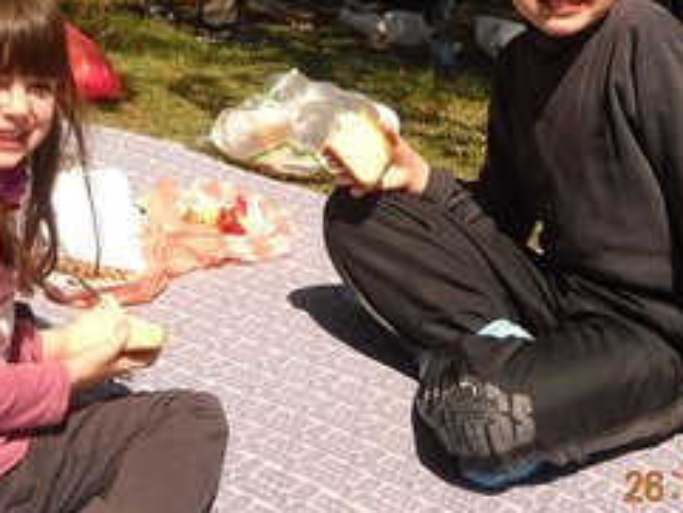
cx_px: 309
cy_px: 150
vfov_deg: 21.5
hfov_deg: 28.5
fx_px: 1342
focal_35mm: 68
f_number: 5.5
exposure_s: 1/260
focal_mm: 6.72
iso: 64
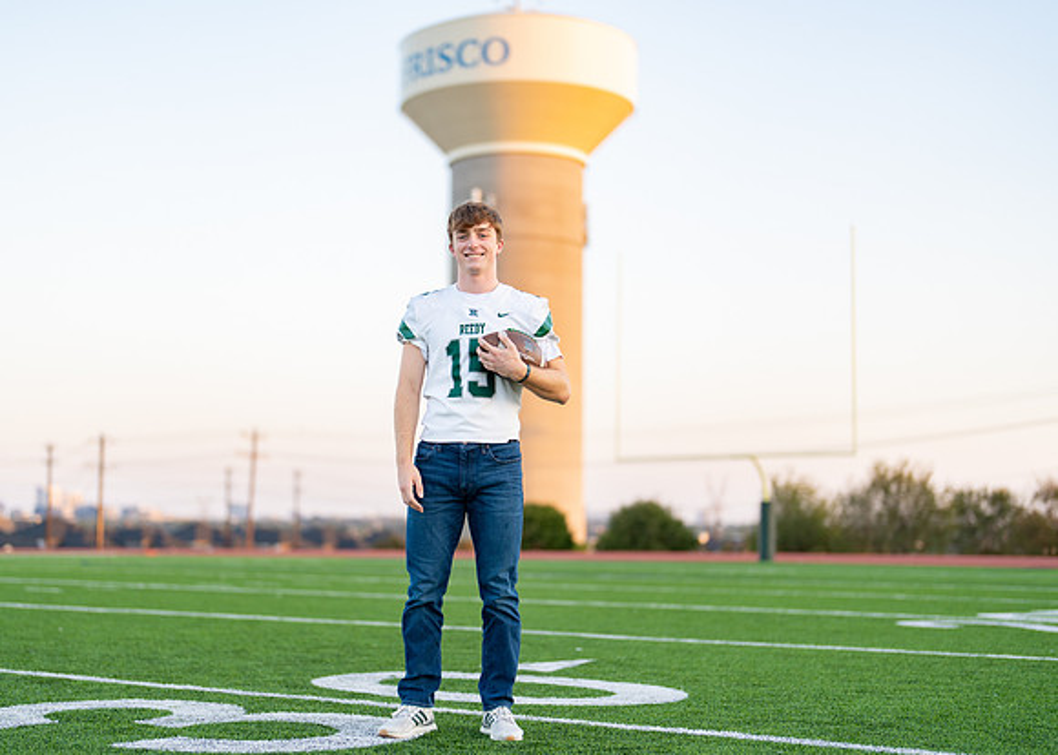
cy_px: 405
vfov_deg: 25.1
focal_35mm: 57
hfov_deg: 34.6
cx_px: 474
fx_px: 1698
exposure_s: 1/500
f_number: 1.2
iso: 100
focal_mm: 50
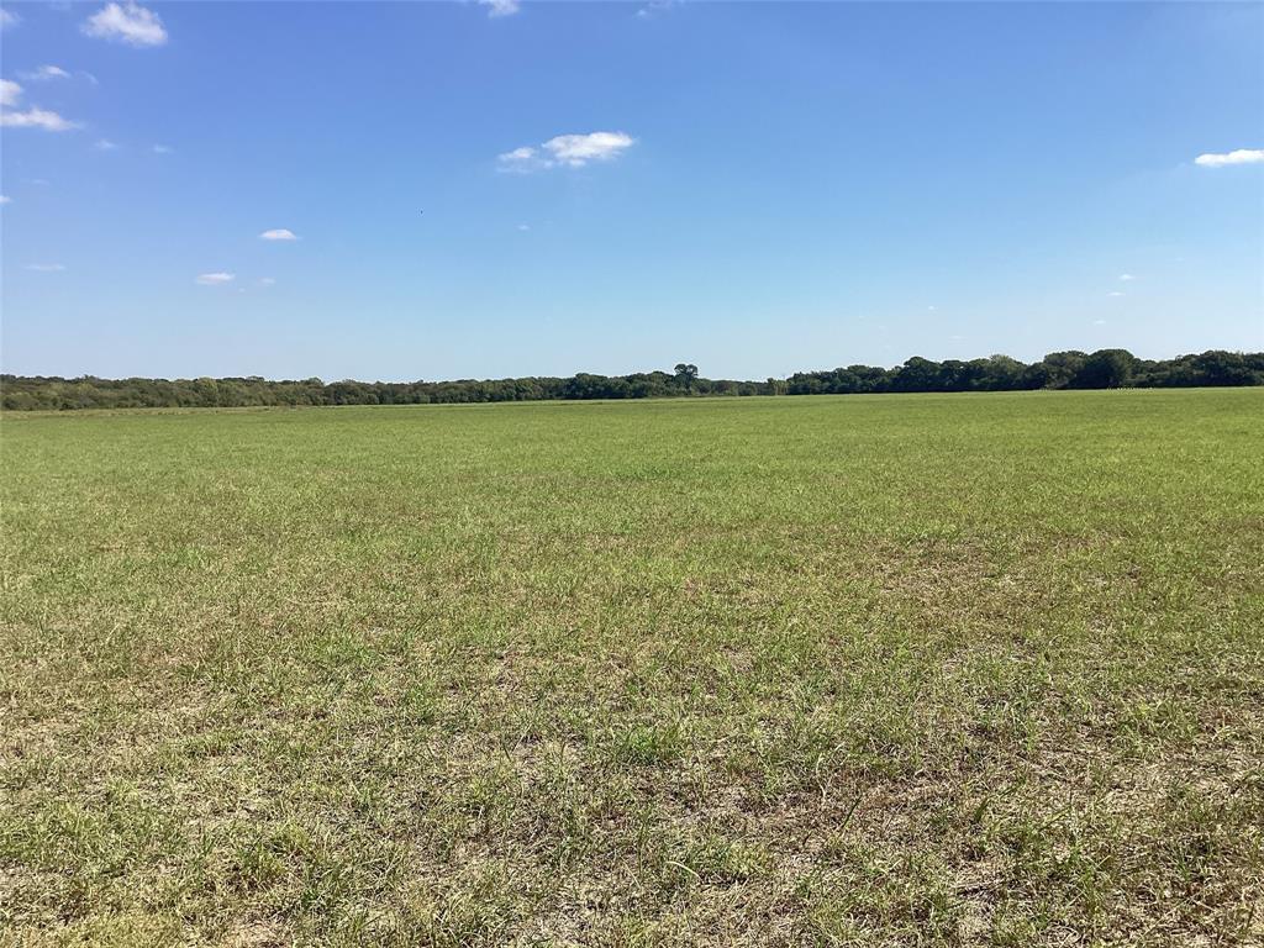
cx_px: 632
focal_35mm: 31
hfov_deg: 58.4
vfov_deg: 45.4
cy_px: 474
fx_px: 1132
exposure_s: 1/1508
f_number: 2.4
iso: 25
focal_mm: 3.3
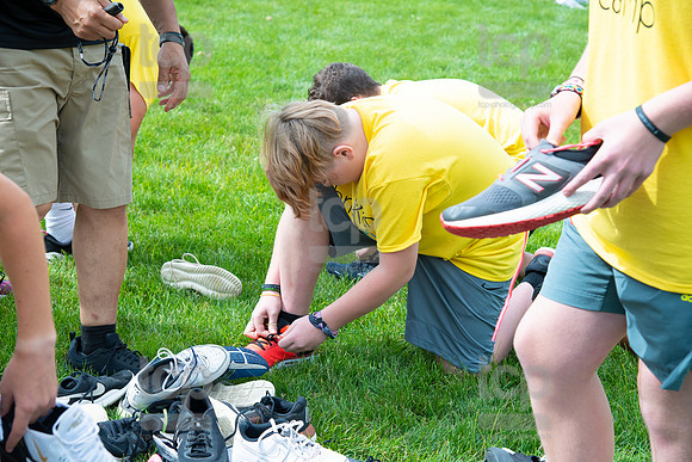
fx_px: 1346
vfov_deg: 19.5
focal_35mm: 70
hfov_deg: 28.8
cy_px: 231
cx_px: 346
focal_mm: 70
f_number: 5.6
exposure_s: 1/1250
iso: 320
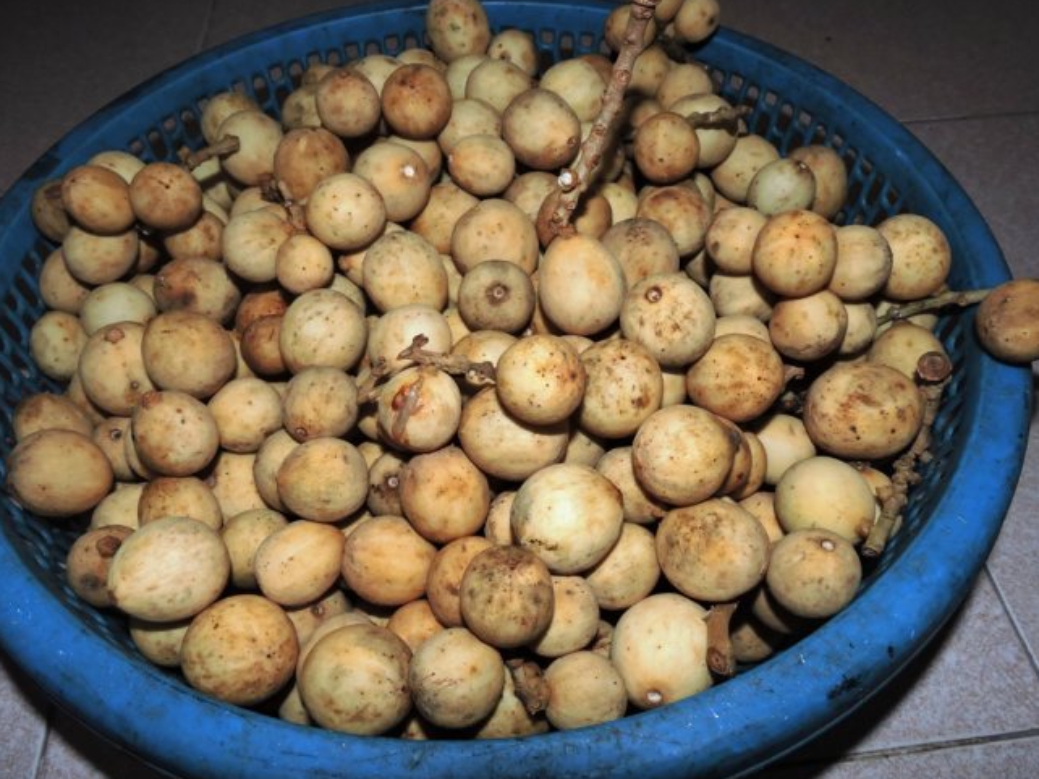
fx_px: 870
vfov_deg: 48.2
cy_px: 395
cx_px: 507
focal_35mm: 29
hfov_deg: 61.7
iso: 1600
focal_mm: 5
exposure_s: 1/60
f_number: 3.5
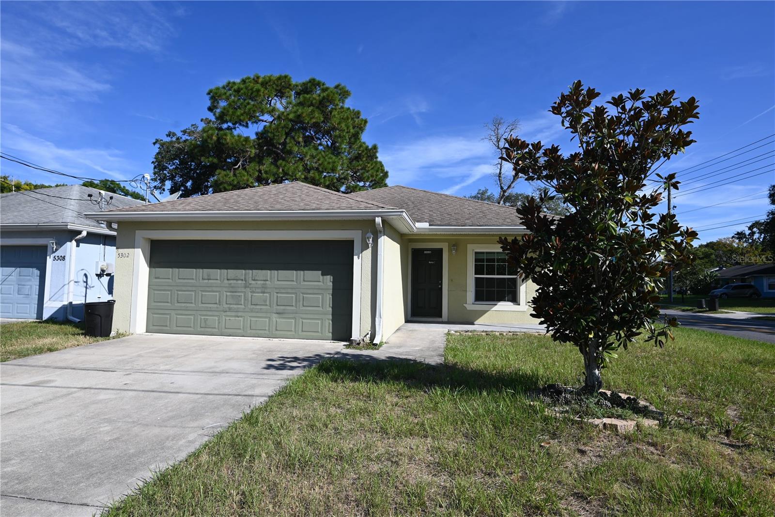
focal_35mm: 20
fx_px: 420
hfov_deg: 85.4
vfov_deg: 63.2
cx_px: 388
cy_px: 258
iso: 100
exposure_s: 1/400
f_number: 7.1
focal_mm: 19.5
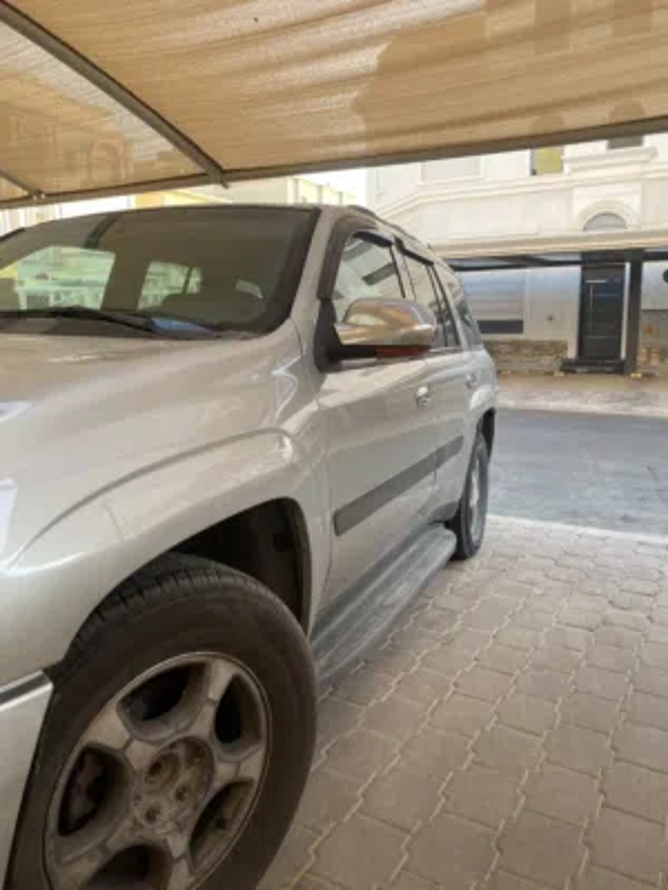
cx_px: 334
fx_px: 669
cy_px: 445
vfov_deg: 67.3
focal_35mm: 26
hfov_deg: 53.1
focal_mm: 4.25
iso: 50
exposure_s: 1/121
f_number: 1.8
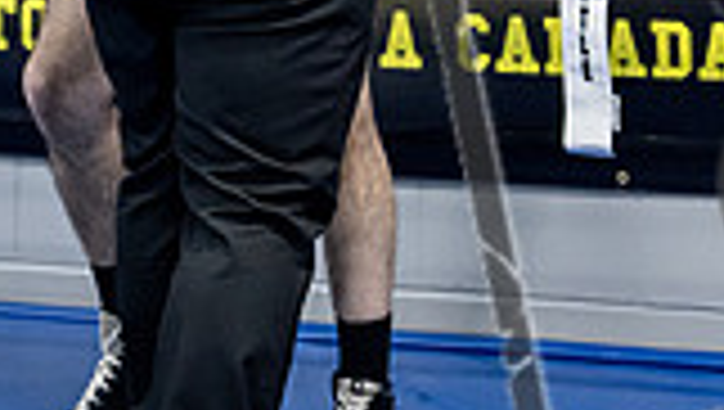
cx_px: 378
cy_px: -282
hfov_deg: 12.1
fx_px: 3402
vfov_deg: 6.7
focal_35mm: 177
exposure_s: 1/1000
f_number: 2.8
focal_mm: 47
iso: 8000
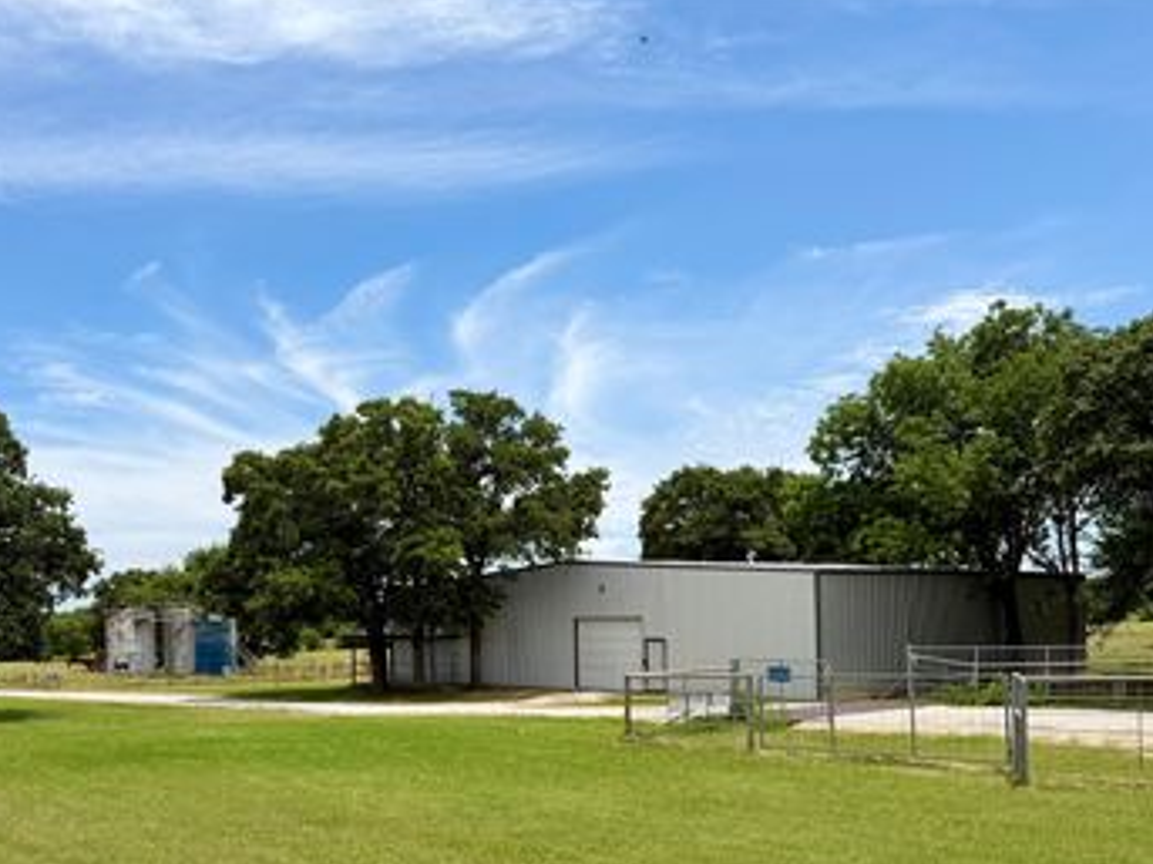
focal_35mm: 35
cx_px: 390
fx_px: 1165
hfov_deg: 51.7
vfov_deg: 39.9
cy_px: 614
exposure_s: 1/5714
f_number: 1.78
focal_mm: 6.76
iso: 80
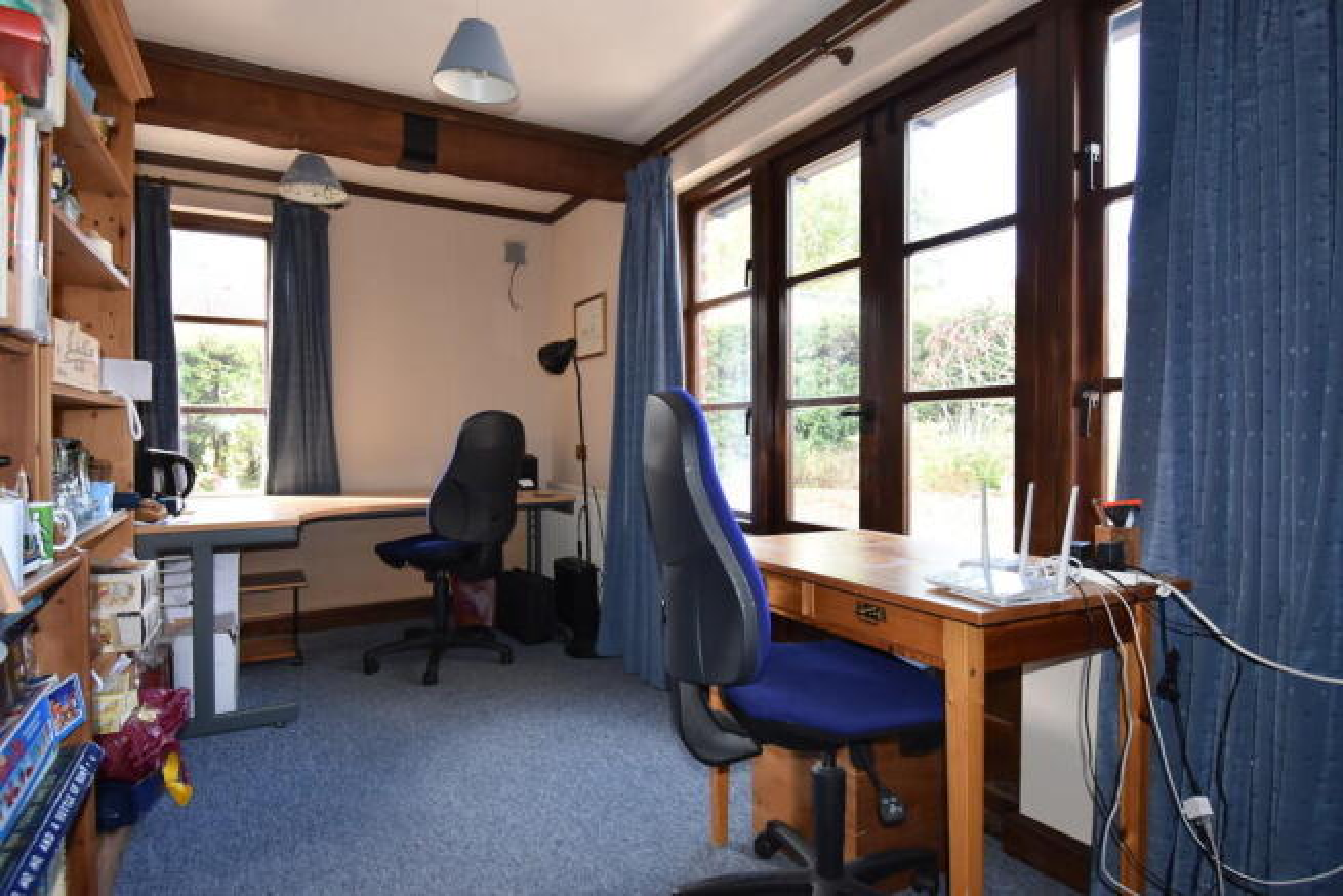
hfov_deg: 85.4
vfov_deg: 63.2
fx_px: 728
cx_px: 672
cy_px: 448
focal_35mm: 20
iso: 640
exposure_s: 1/60
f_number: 4.8
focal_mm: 13
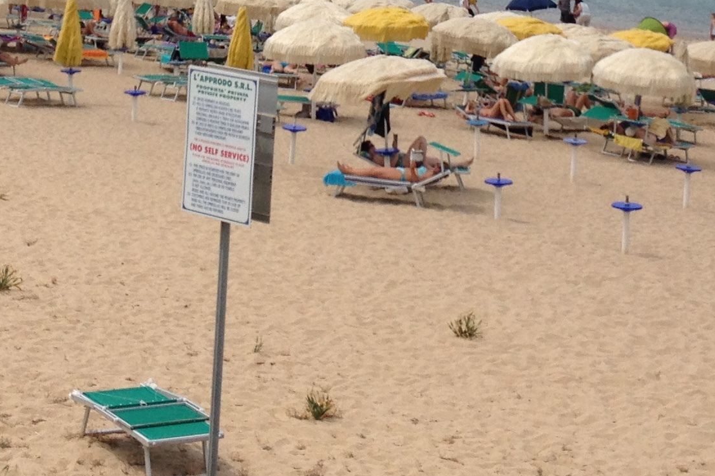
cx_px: 388
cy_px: -174
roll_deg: +0.9
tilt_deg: -4.4
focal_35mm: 107
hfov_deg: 19.1
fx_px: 2125
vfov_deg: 12.3
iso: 50
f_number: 2.4
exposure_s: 1/2632
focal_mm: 4.28
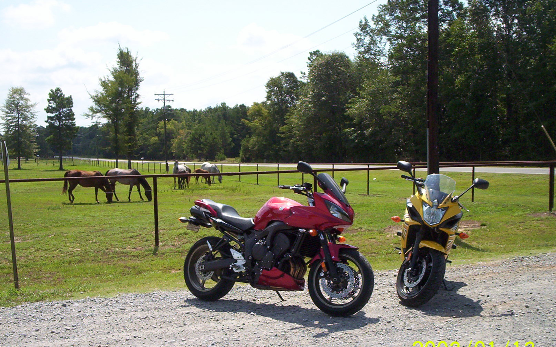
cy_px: 190
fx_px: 621
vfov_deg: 31.2
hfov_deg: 48.2
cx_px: 282
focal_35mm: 41
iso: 100
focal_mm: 4.99
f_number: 4.5
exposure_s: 1/618
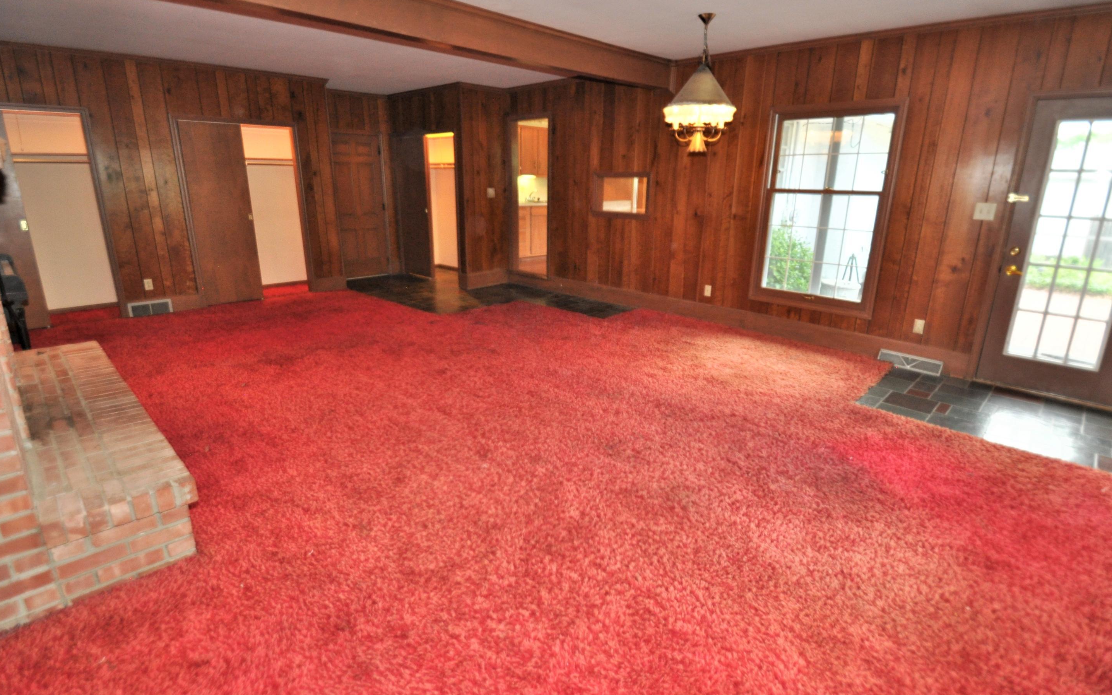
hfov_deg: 92.6
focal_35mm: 18
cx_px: 578
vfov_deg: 66.3
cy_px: 327
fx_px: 531
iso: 800
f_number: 4
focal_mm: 11
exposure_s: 1/60
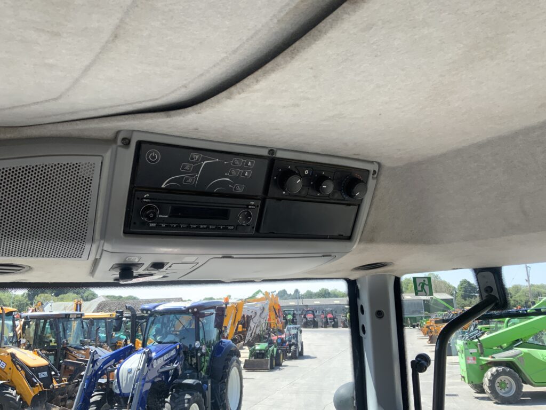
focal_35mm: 29
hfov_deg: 61.7
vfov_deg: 48.2
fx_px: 457
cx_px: 273
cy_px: 205
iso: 16
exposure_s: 1/351
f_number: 1.8
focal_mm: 3
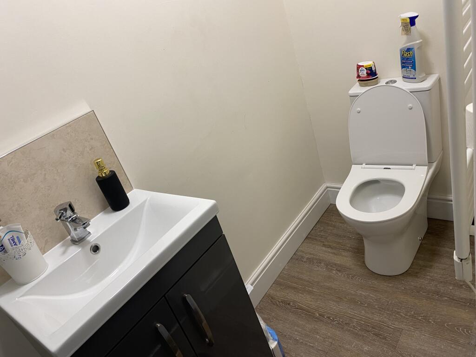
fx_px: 358
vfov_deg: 53.1
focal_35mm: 26
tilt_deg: -25.5
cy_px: 178
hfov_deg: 67.3
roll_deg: +19.7
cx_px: 238
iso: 64
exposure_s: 1/50
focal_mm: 4.25
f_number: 1.8
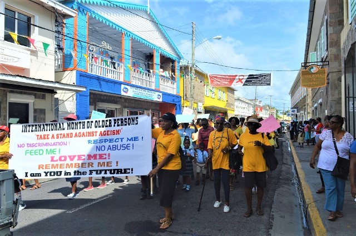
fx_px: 267
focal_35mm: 27
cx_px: 178
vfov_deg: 47.8
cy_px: 118
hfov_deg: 67.4
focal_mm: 18
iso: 100
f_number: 8
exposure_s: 1/250
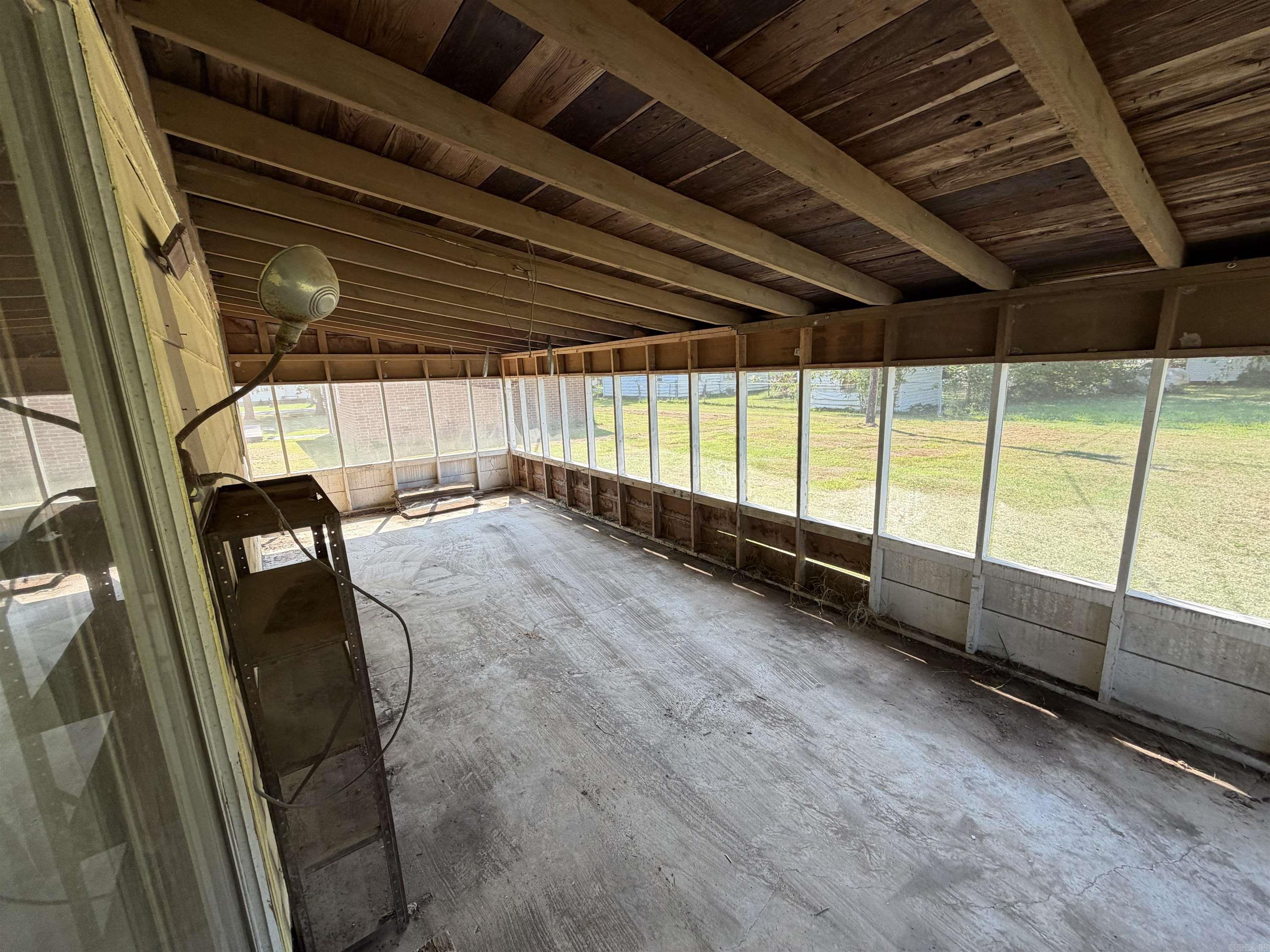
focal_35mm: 14
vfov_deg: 85.7
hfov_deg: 102.1
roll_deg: +2.0
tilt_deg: -13.1
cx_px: 635
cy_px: 476
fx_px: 514
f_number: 2.2
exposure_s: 1/125
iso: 40
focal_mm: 2.22
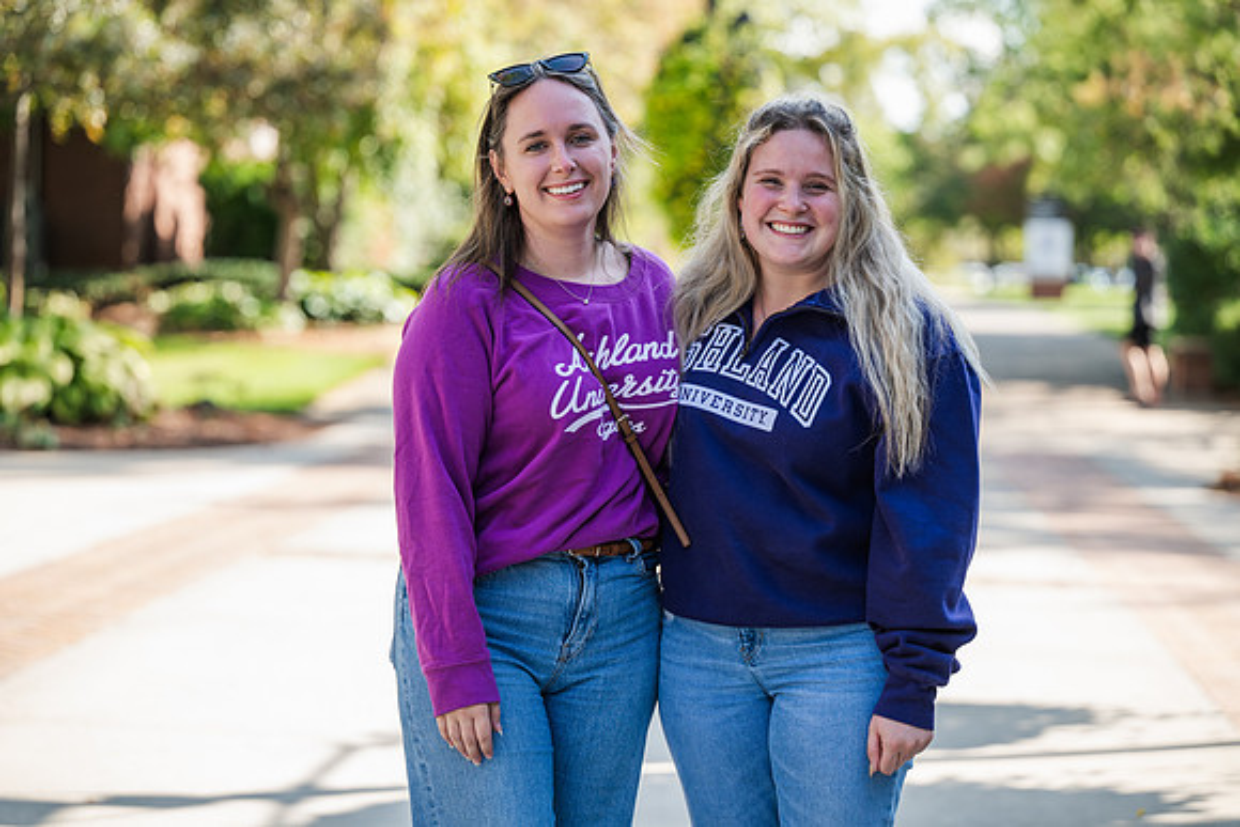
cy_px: 414
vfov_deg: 13.7
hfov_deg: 20.4
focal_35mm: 100
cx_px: 620
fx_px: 3445
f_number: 3.2
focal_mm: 100
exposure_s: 1/320
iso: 125
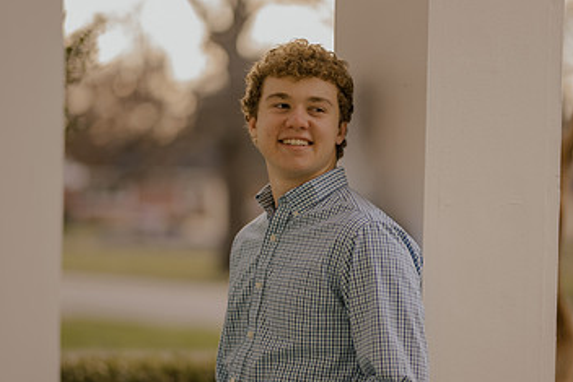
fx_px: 2229
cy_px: 233
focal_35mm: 140
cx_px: 389
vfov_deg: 9.8
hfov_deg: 14.6
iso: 100
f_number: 1.4
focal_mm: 85
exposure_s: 1/500
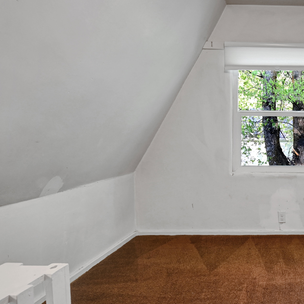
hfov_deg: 45.4
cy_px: 159
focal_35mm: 31
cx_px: 295
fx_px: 308
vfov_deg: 52.5
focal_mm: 14
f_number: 4
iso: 640
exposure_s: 1/40
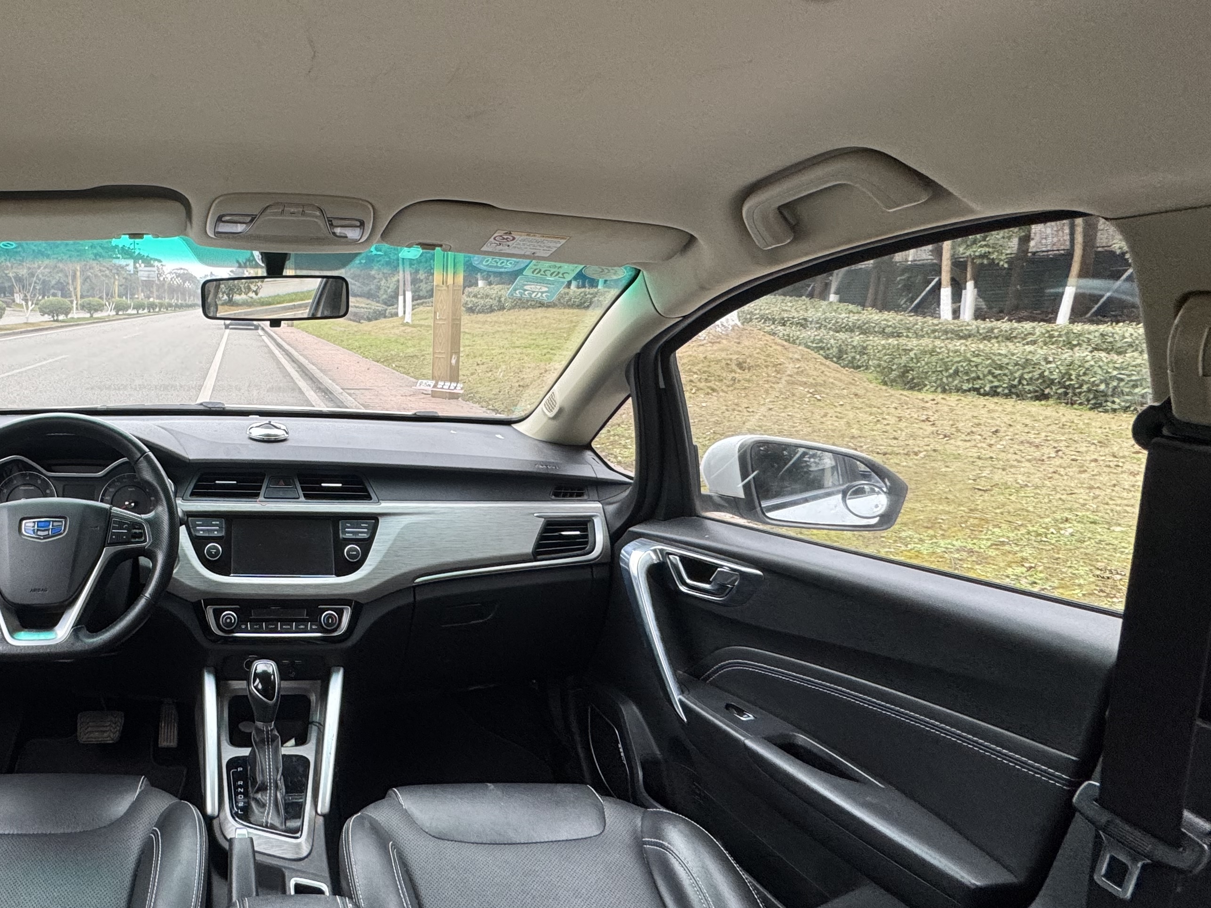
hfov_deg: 70.4
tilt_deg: -5.5
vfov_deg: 60.9
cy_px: 396
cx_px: 279
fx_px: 770
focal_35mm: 22
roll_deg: -0.5
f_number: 2.2
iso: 160
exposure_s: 1/99
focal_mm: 2.22
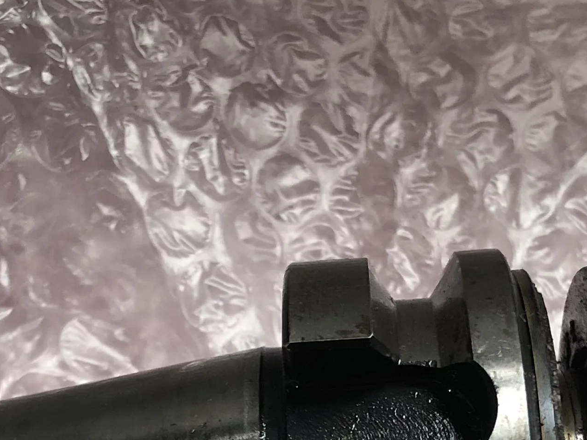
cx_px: 273
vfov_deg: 16.0
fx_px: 1509
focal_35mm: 89
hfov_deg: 22.0
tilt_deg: -65.0
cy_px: 525
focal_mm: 3.99
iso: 32
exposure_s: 1/30
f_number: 1.8
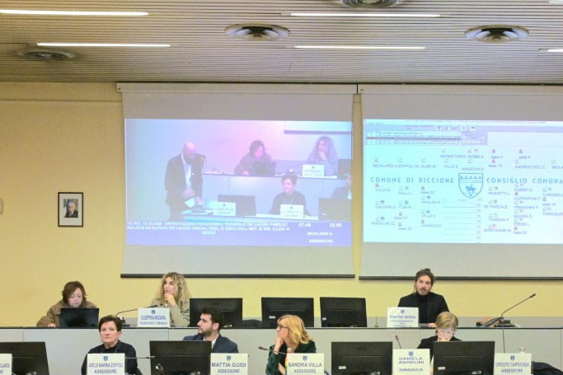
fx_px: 1016
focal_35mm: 65
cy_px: 300
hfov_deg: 30.8
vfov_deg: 20.7
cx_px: 370
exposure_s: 1/161
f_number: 6.3
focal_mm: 37
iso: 5000
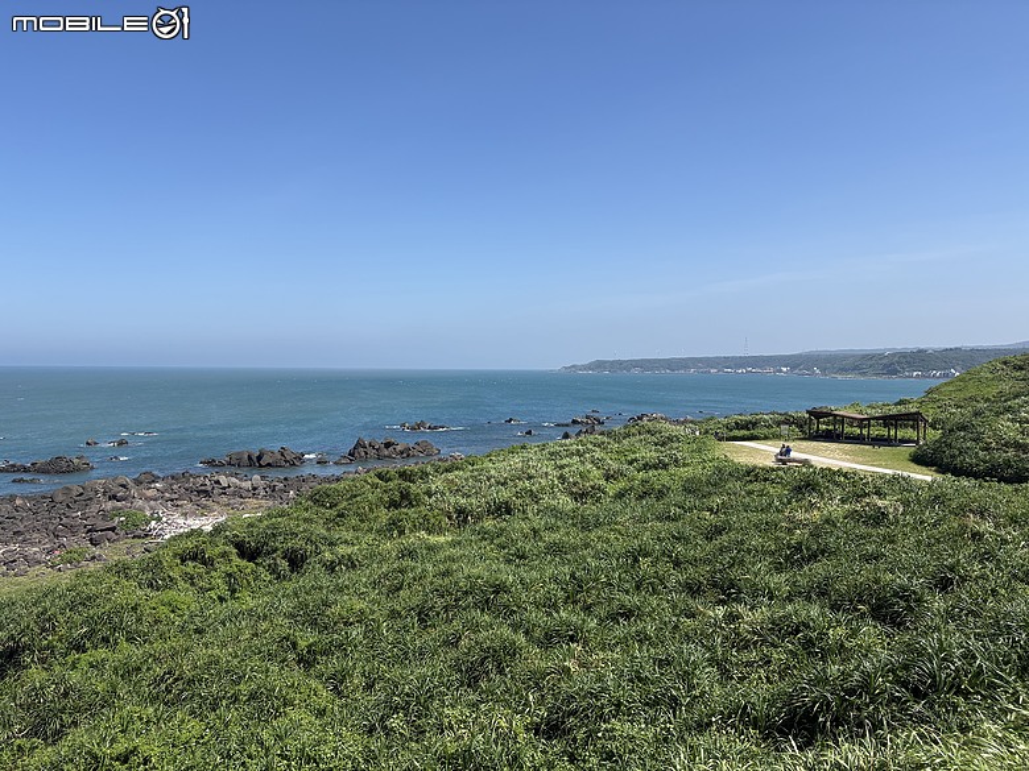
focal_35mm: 26
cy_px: 386
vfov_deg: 53.1
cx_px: 514
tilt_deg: -2.0
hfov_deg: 67.3
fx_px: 773
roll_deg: -0.8
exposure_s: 1/4950
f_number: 1.6
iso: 64
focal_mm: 5.96
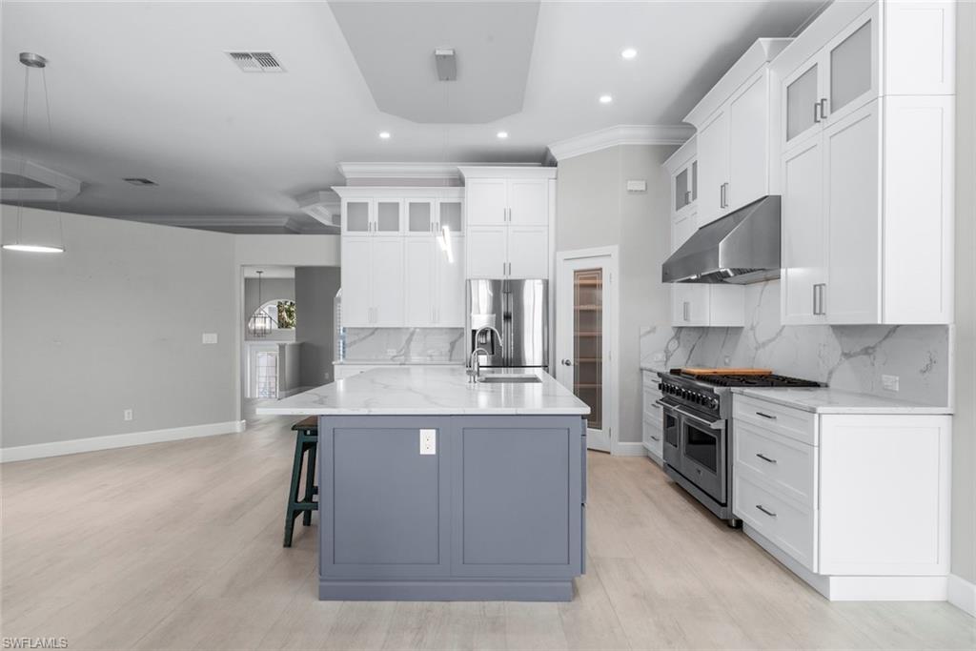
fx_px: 569
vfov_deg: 59.5
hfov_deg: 81.2
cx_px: 488
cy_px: 326
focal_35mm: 21
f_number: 11
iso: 400
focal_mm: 21
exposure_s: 1/25
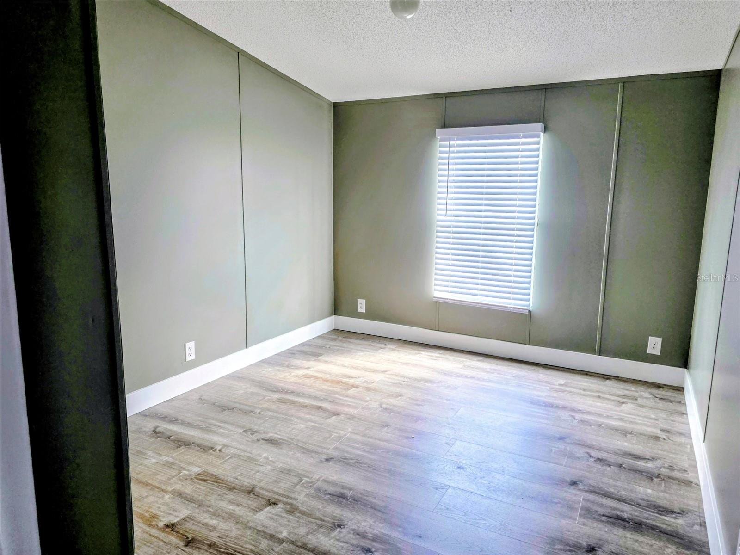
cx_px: 370
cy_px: 278
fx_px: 492
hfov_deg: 73.9
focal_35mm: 23
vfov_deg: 58.9
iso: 200
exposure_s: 1/120
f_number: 1.7
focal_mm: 6.3
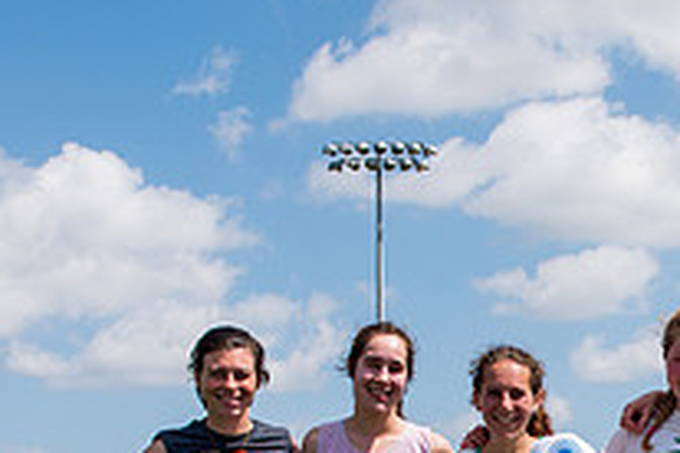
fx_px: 1738
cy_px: 640
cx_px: 690
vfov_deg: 14.1
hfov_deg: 21.3
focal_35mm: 92
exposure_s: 1/800
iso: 110
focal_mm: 28
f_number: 5.6
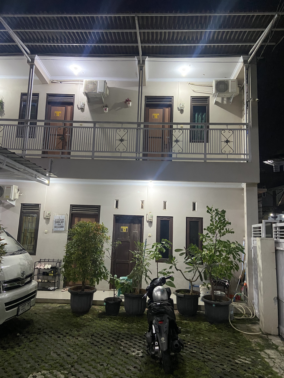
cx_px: 142
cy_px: 189
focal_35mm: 26
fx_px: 284
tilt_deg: +10.0
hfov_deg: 53.1
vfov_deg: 67.3
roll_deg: -1.7
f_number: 1.8
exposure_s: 1/33
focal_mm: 4.25
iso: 500
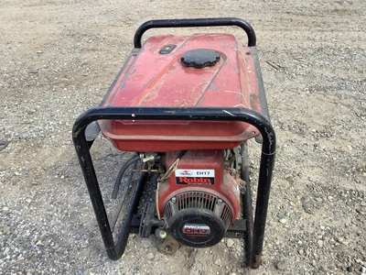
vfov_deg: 45.4
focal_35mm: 31
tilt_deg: -36.4
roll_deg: +6.1
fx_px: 328
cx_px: 183
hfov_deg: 58.4
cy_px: 138
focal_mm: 3.3
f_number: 2.4
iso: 25
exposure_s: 1/455
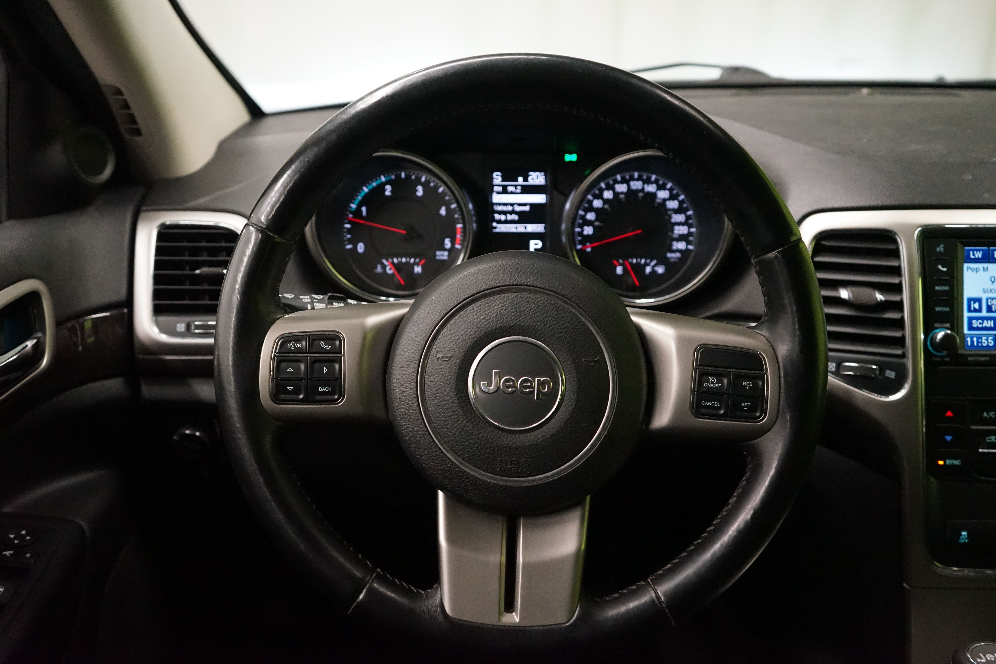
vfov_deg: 38.9
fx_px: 941
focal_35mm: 34
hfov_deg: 55.8
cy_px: 332
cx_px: 498
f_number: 4
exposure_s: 1/80
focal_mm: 34
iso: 6400
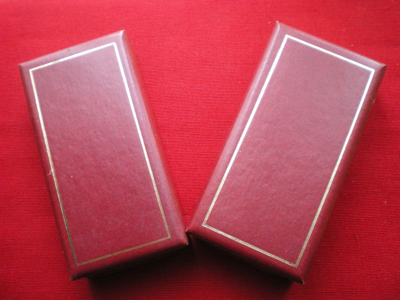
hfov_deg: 49.0
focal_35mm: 38
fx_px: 439
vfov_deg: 37.7
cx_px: 200
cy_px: 150
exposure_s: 1/25
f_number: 3.1
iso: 400
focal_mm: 6.3
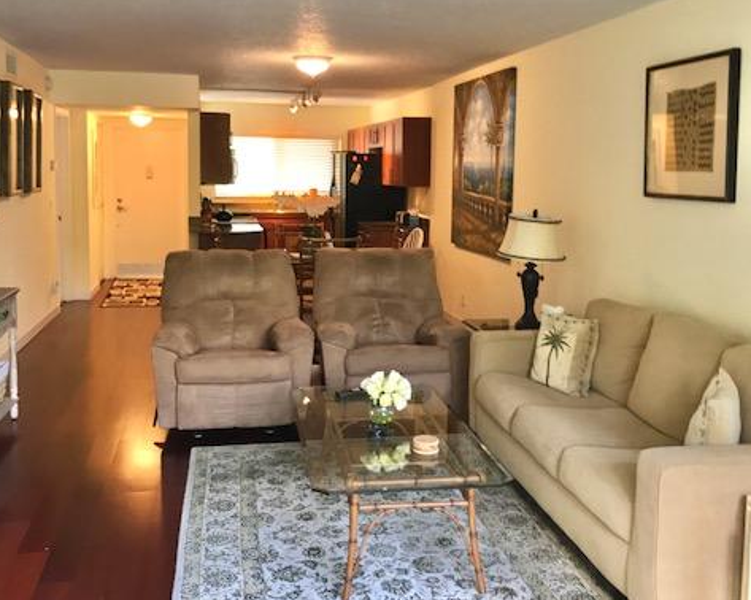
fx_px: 822
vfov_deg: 40.0
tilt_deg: -5.0
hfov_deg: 49.1
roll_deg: -1.6
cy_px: 248
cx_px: 373
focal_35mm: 37
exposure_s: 1/30
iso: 80
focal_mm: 3.99
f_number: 1.8
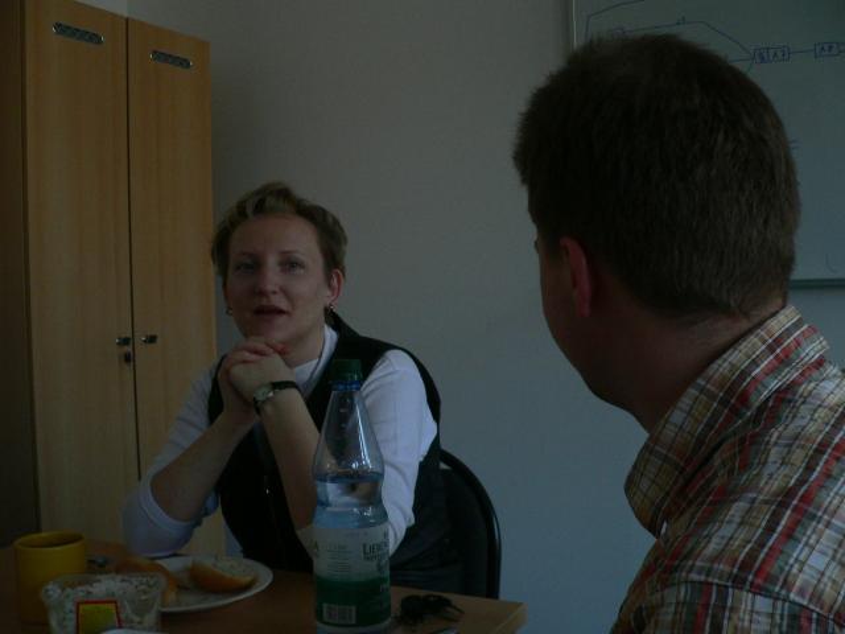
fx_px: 879
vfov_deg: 39.7
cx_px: 422
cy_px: 317
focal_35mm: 36
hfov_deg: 51.4
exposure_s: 1/250
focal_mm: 6
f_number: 2.8
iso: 200
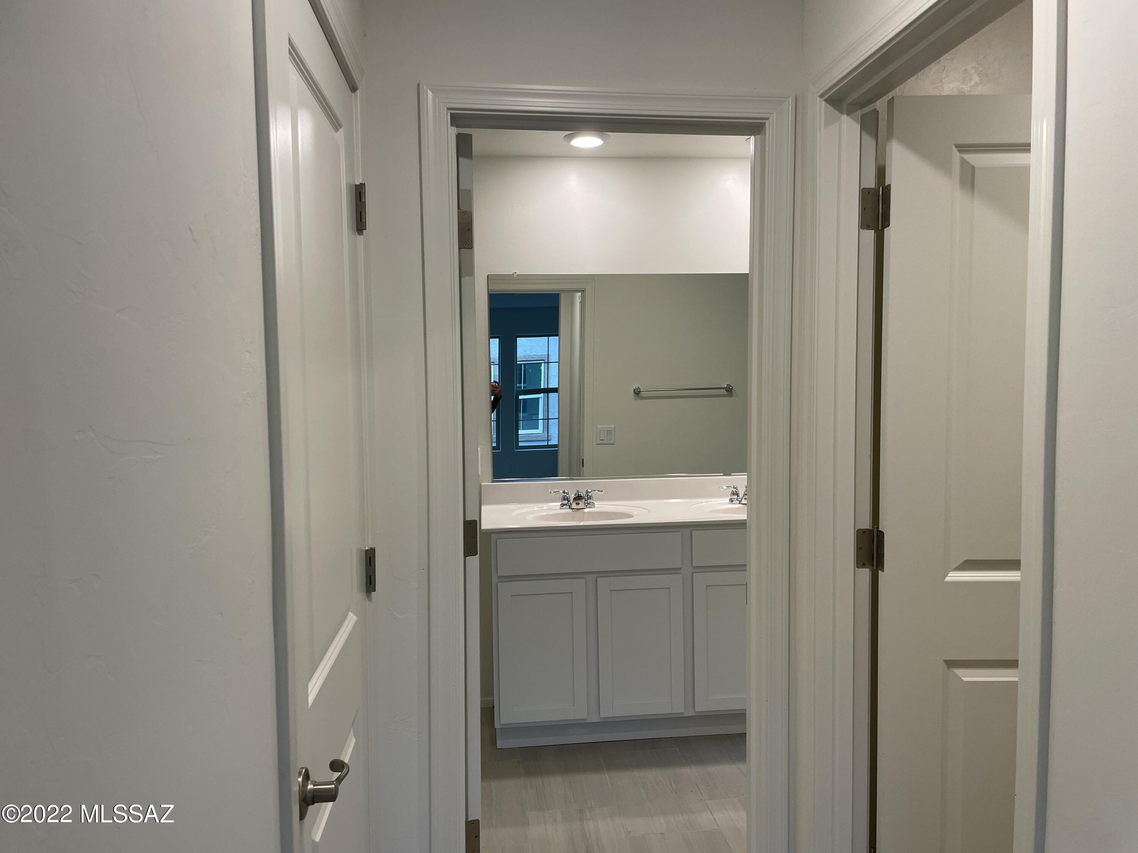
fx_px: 855
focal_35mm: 26
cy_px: 426
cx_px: 569
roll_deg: +1.1
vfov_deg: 53.1
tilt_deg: -4.0
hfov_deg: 67.3
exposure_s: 1/120
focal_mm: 4.2
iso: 100
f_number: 1.6
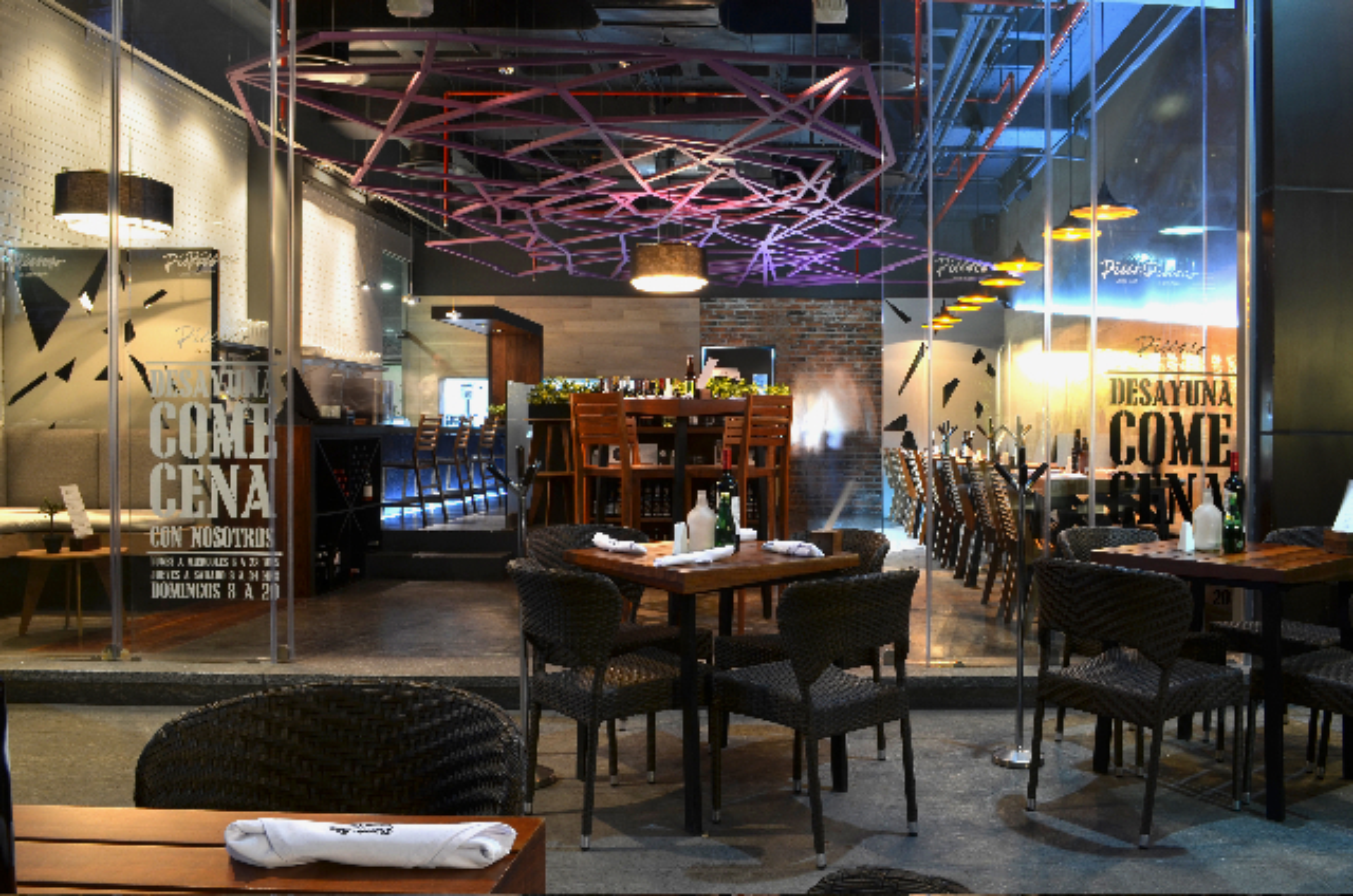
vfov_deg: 47.7
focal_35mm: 27
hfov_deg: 67.5
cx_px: 676
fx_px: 1013
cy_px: 448
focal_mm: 18
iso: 100
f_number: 11
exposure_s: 8
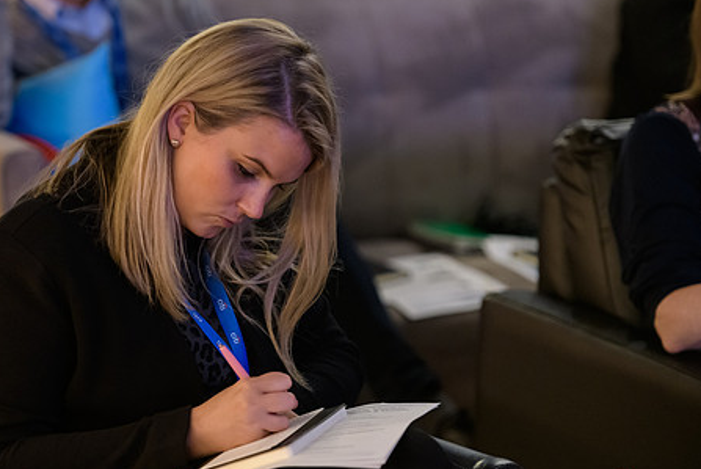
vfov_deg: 7.9
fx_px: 3411
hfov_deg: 11.7
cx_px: 276
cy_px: 255
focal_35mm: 175
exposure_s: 1/50
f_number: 3.2
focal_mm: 135
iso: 3200
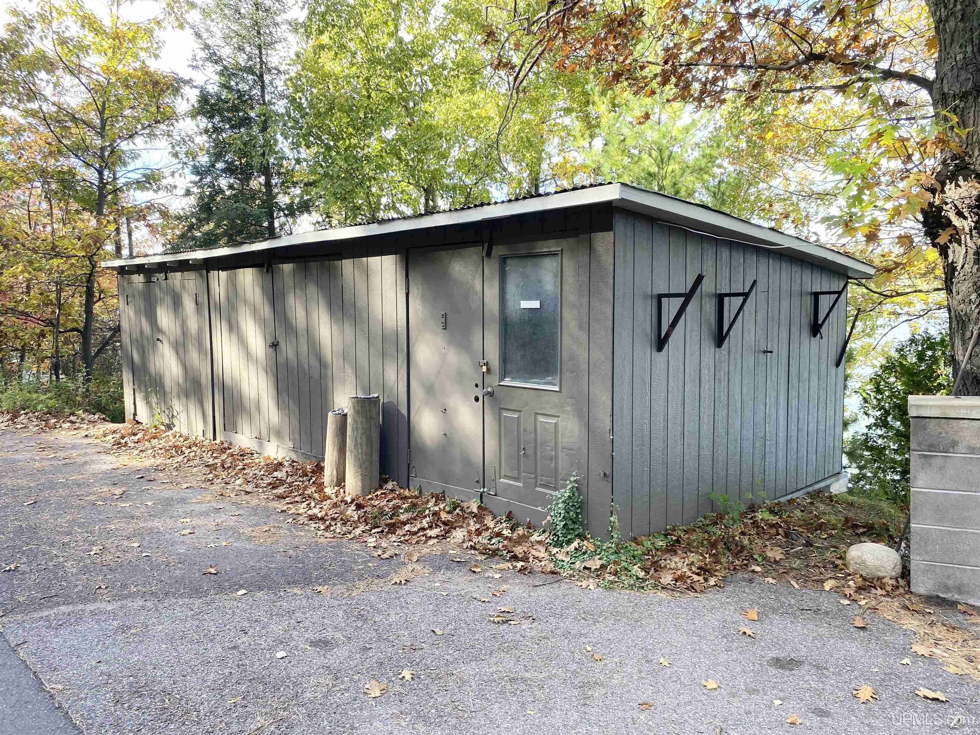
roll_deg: +1.6
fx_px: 736
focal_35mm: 26
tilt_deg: -5.3
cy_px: 368
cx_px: 490
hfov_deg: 67.3
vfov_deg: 53.1
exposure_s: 1/215
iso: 32
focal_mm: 4.25
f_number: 1.8
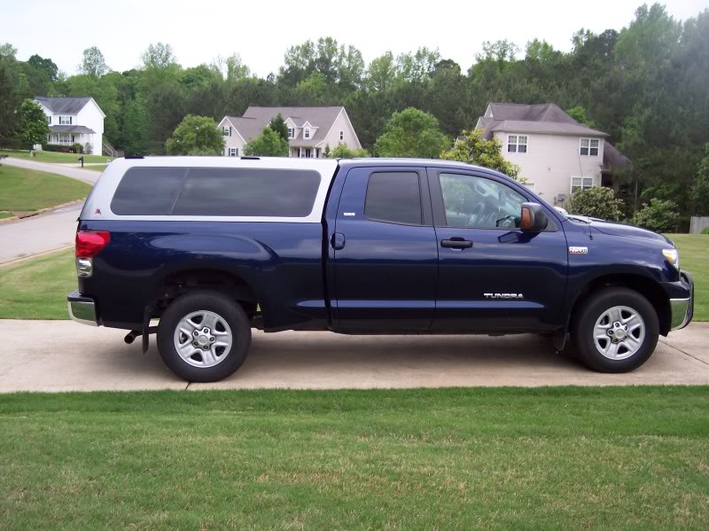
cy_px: 266
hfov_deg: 49.0
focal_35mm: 38
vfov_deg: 37.7
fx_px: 778
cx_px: 354
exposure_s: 1/350
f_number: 2.8
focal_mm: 8
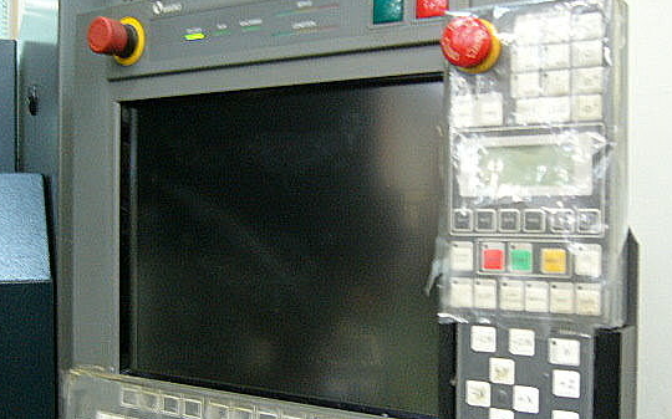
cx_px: 360
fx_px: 805
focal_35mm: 44
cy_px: 235
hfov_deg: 45.3
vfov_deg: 29.2
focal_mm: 5.8
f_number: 2.8
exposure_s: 1/13
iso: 200
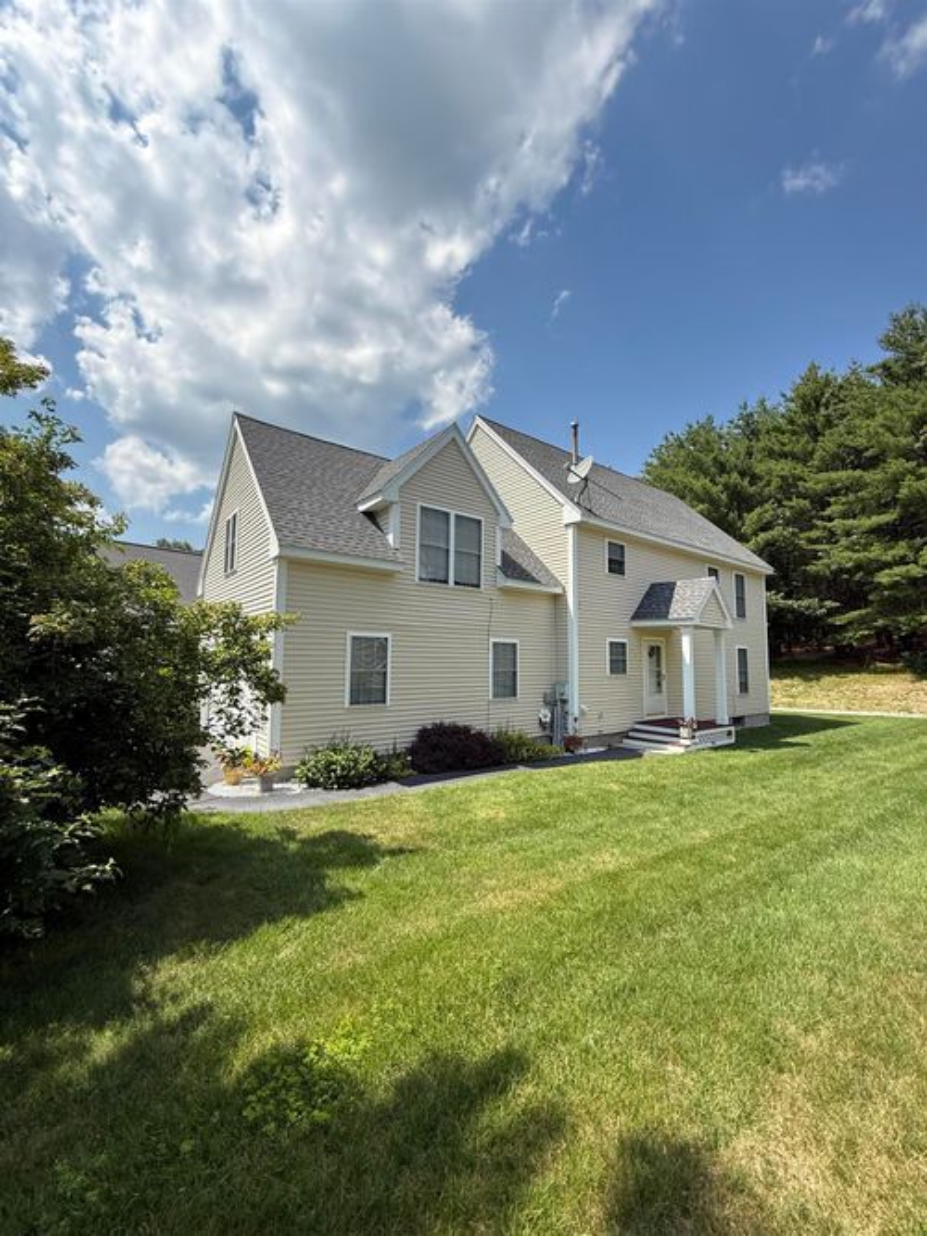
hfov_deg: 85.7
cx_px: 464
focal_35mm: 14
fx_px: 500
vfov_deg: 102.1
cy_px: 618
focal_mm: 2.22
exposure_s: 1/1167
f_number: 2.2
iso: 64
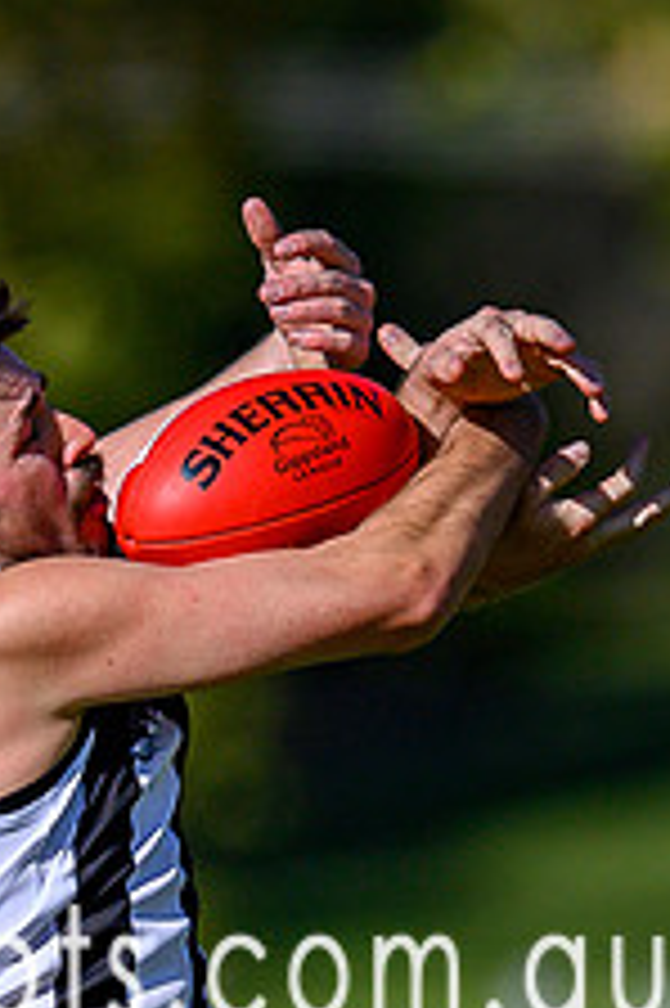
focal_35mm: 2260
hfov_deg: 0.6
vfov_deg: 0.9
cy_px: 953
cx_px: -149
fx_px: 63184
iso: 160
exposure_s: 1/3200
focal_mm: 500
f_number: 4
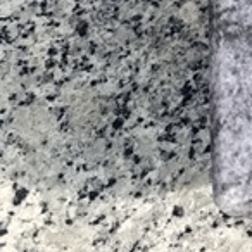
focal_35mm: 185
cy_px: -552
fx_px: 1524
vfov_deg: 7.9
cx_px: 1006
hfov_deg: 7.1
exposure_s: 1/285
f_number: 1.6
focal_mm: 6.14
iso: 50
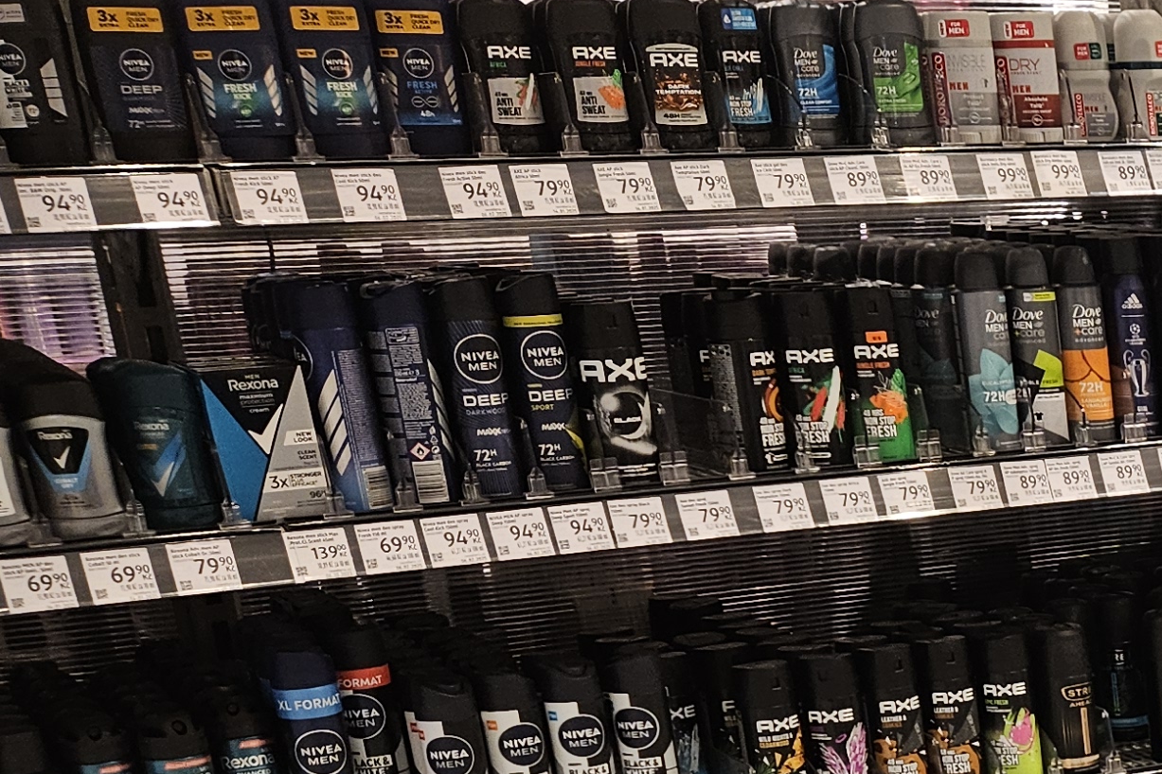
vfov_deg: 16.5
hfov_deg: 22.0
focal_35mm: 78
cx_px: 1697
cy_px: 1021
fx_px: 2517
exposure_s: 1/100
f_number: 1.8
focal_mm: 5.4
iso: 125
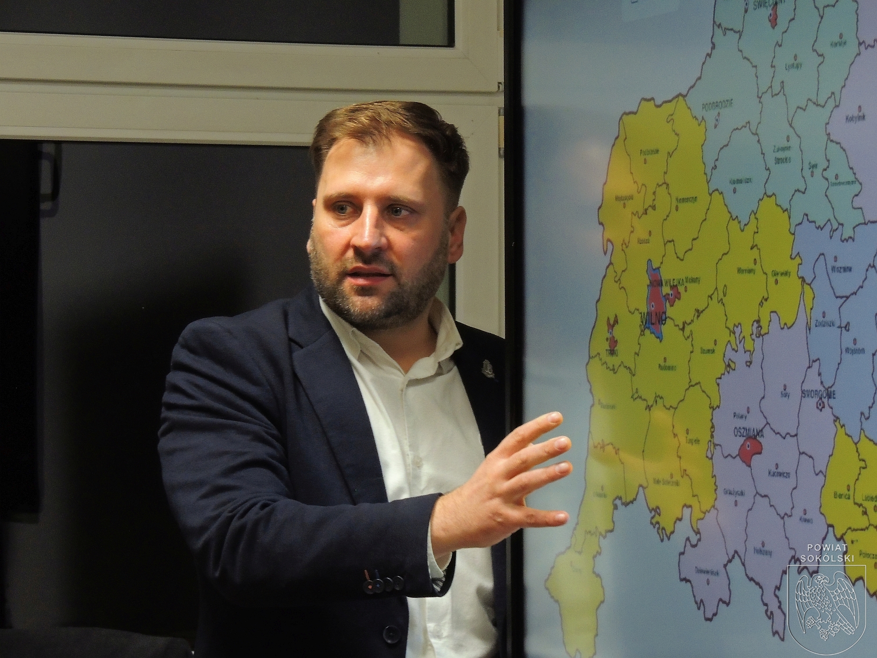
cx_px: 438
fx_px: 3420
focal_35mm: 135
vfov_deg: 11.0
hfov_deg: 14.6
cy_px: 329
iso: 500
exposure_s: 1/30
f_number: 4.3
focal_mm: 24
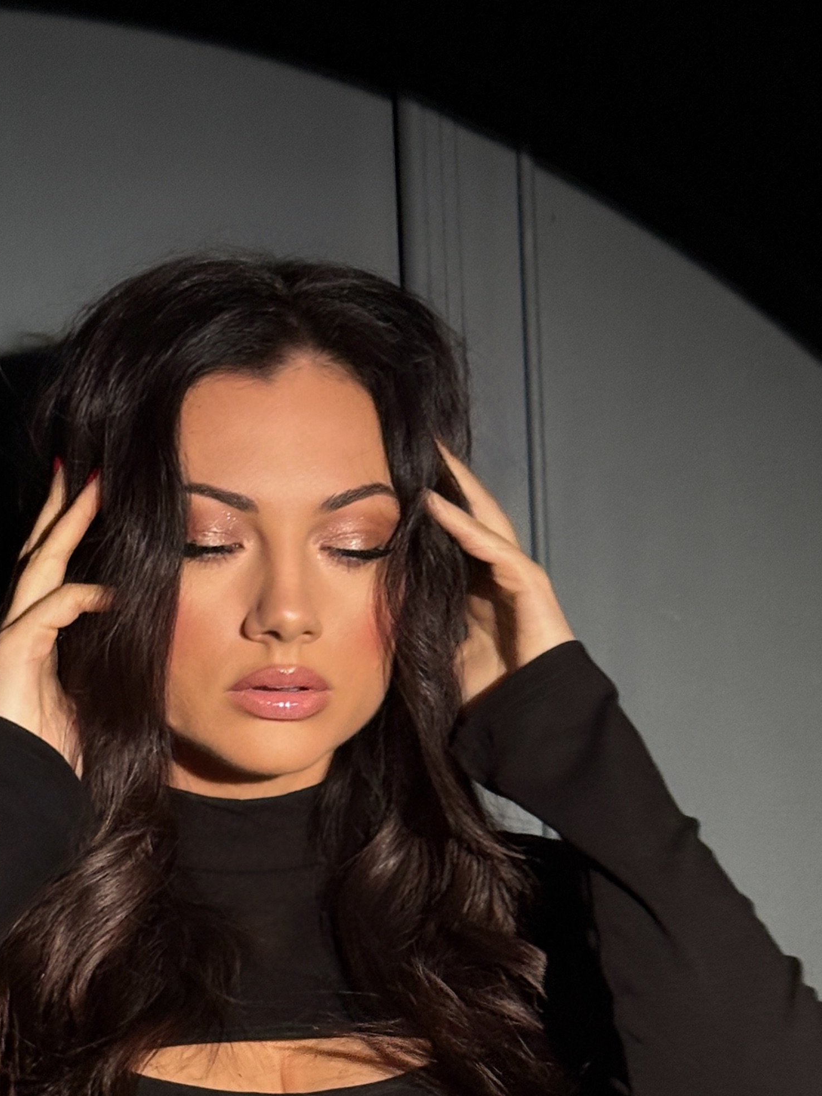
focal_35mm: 98
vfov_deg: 19.7
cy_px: 984
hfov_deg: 15.1
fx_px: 3103
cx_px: 370
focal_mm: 6.76
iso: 200
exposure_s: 1/60
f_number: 1.78
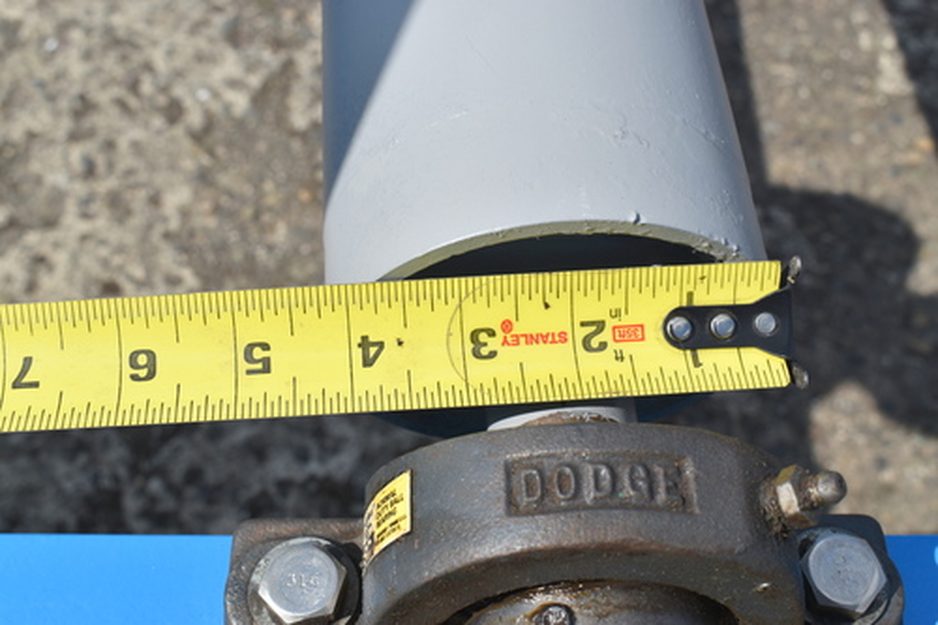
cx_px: 469
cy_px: 312
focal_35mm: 44
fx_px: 1133
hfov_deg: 45.0
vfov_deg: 30.8
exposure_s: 1/400
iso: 100
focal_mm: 29
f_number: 10
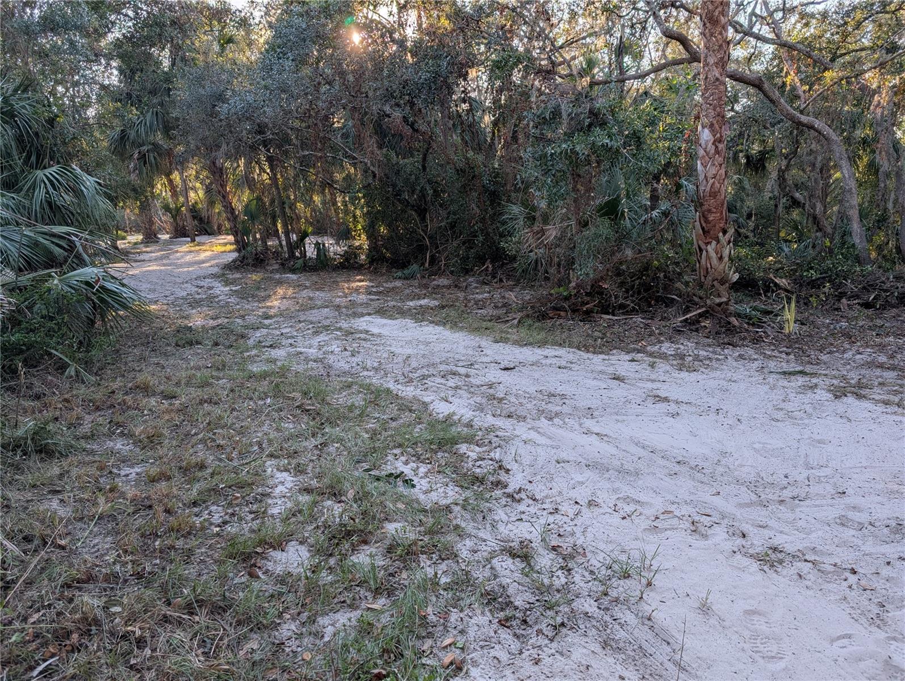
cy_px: 340
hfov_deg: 71.5
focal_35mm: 24
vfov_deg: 56.9
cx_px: 452
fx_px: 628
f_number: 1.68
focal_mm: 6.9
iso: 18
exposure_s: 1/628
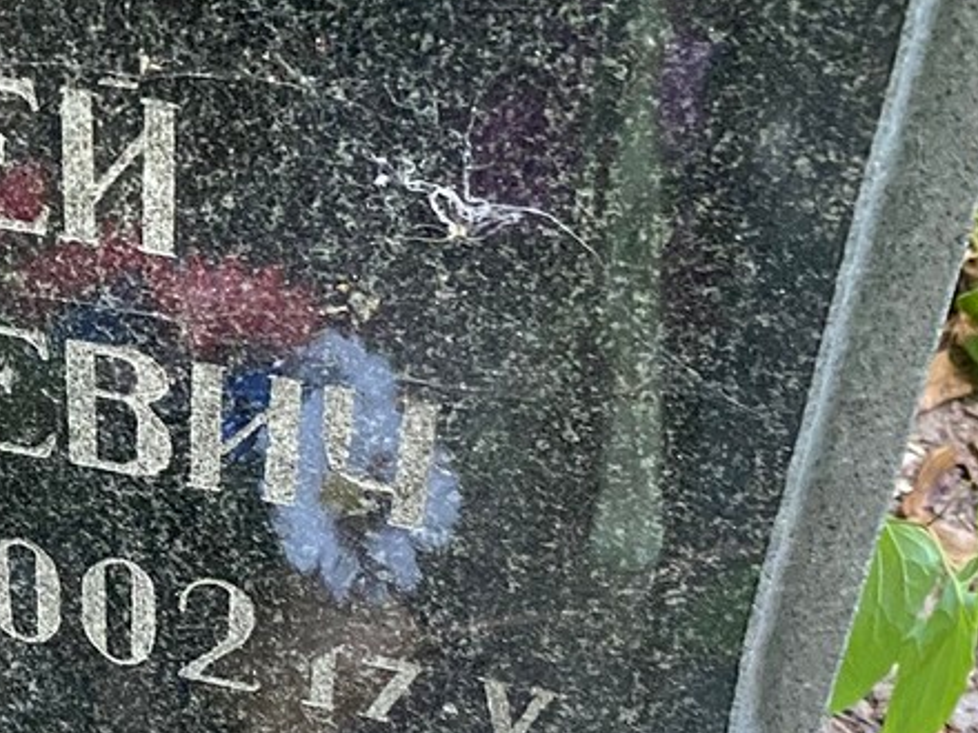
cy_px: 424
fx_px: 2401
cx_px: 0
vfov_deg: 17.4
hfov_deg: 22.2
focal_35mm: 85
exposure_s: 1/60
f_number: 1.8
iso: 500
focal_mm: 4.25
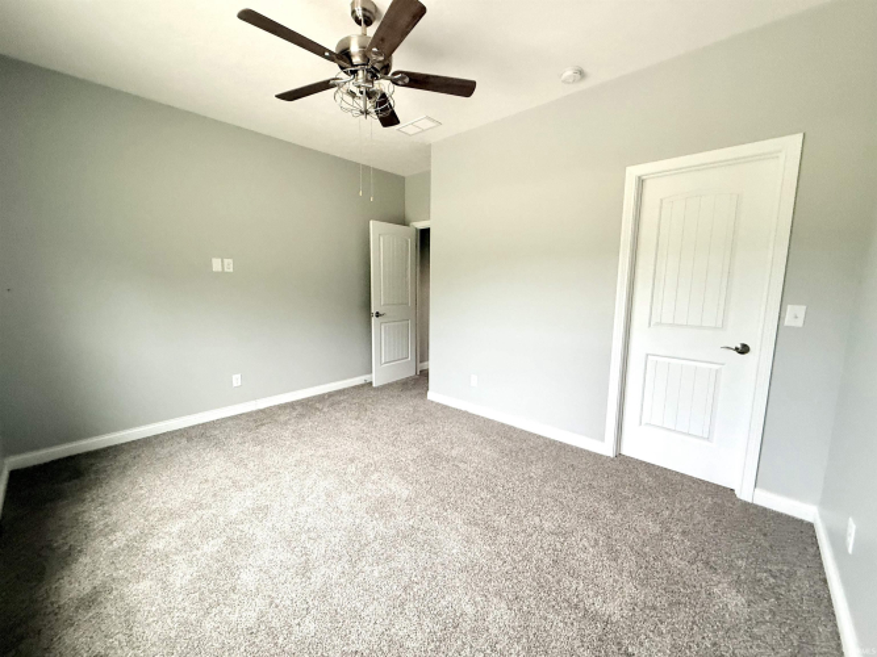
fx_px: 355
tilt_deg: -7.2
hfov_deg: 102.1
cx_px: 438
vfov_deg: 85.7
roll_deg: -0.5
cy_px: 328
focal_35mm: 14
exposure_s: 1/60
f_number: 2.2
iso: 400
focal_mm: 2.22
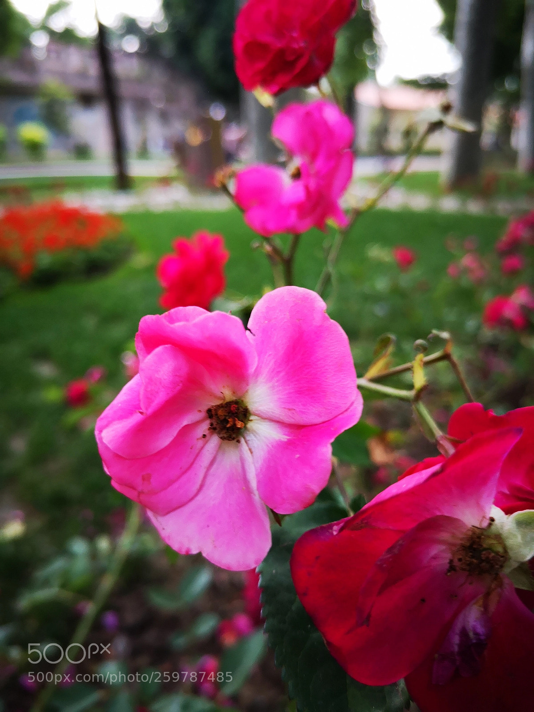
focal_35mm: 27
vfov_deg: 65.3
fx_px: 555
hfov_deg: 51.4
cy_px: 356
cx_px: 267
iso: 250
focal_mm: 3.95
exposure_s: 1/33.3
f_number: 1.8
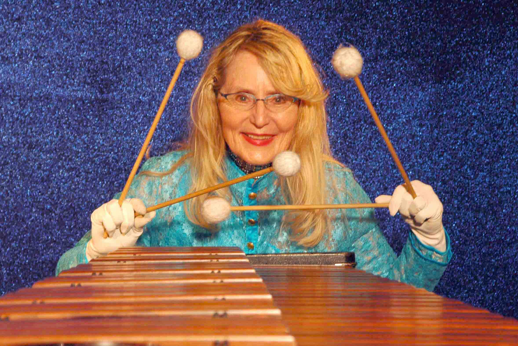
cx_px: 259
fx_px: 1468
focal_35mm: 102
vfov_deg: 13.4
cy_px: 173
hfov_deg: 20.0
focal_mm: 68
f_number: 5.6
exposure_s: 1/5
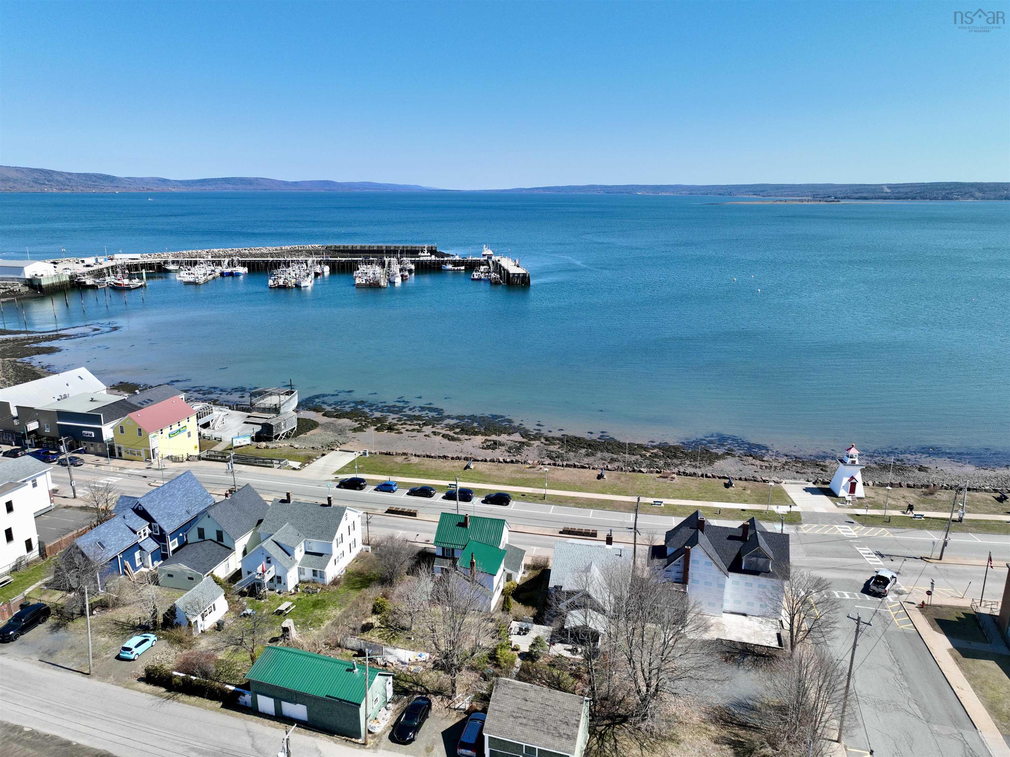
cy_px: 378
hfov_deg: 71.6
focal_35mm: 24
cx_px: 505
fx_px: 700
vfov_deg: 56.8
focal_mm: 12.29
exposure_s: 1/1600
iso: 100
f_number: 2.8
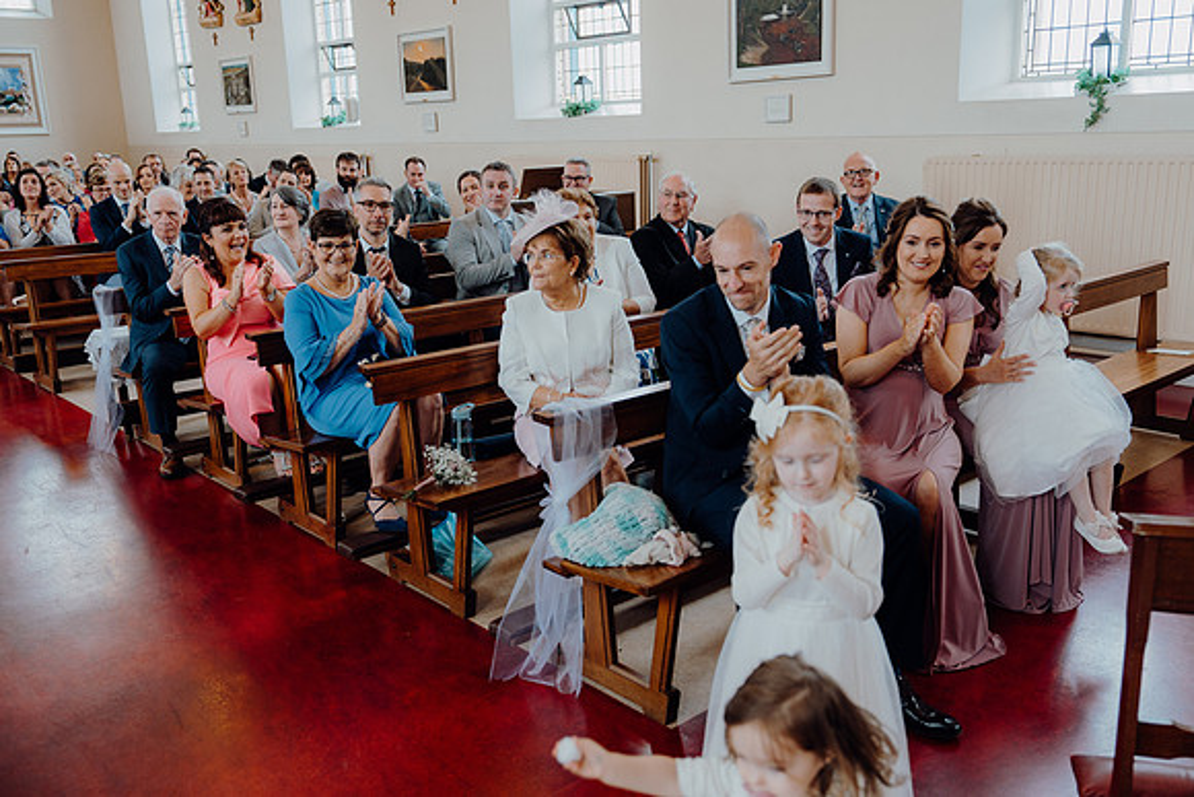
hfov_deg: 57.2
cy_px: 398
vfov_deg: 40.0
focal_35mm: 33
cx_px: 597
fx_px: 1095
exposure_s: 1/200
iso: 400
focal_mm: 33
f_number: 2.8
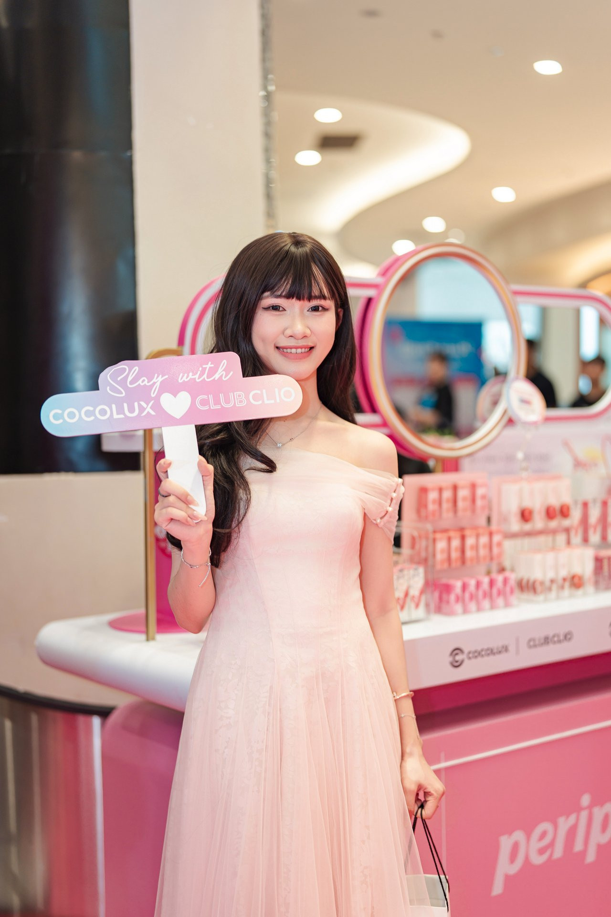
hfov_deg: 27.0
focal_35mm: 50
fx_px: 1273
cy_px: 458
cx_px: 306
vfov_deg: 39.6
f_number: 1.6
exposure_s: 1/125
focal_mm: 50
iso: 100
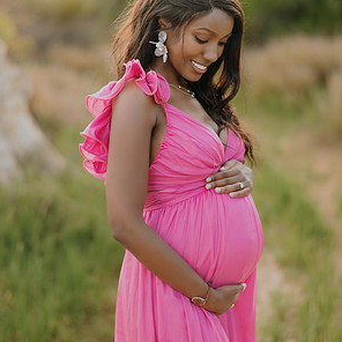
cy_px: 140
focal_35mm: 75
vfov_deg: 23.0
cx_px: 170
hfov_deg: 23.1
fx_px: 838
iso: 50
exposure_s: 1/640
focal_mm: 58
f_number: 1.4
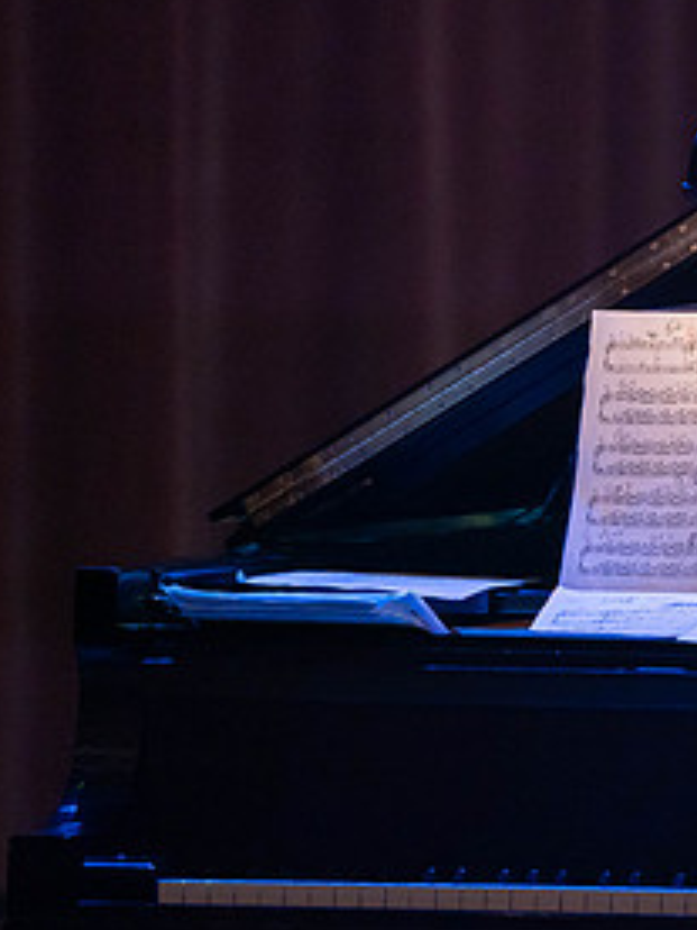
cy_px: 467
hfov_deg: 1.8
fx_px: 21719
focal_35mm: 809
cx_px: 953
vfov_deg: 2.5
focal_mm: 400
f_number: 5.6
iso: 2500
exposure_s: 1/200
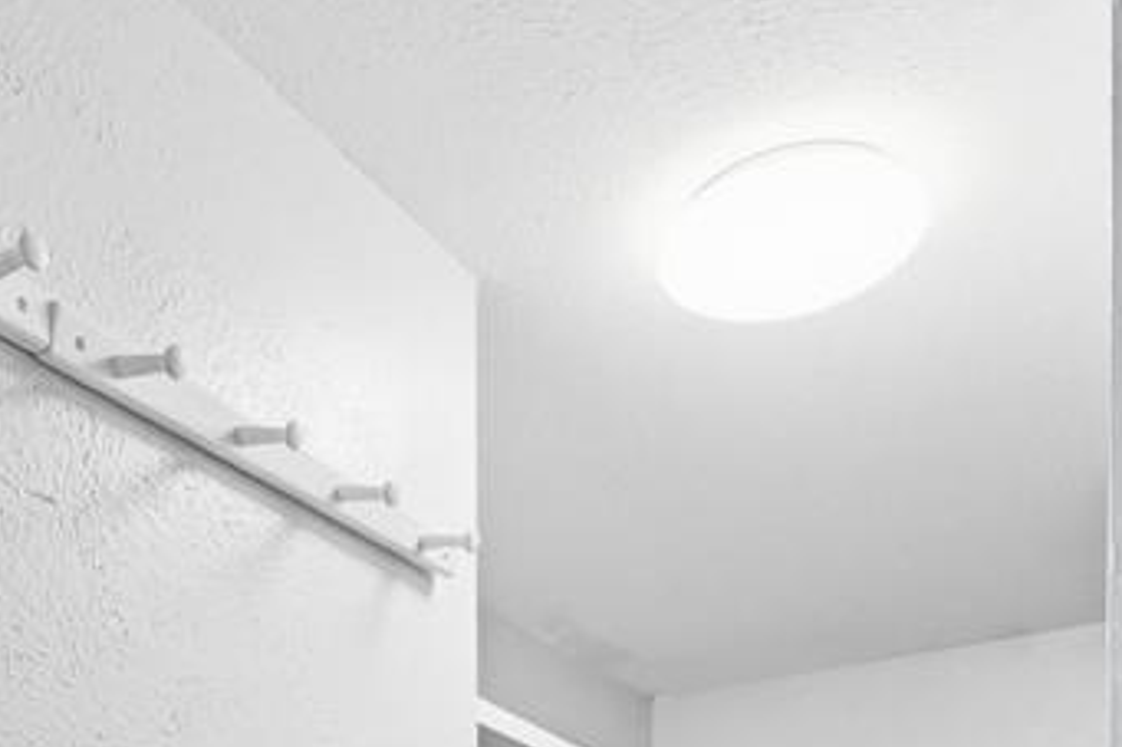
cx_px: 260
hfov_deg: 44.6
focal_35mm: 42
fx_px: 1308
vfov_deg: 26.7
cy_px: 979
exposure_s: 1/250
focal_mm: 14
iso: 1000
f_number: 7.1
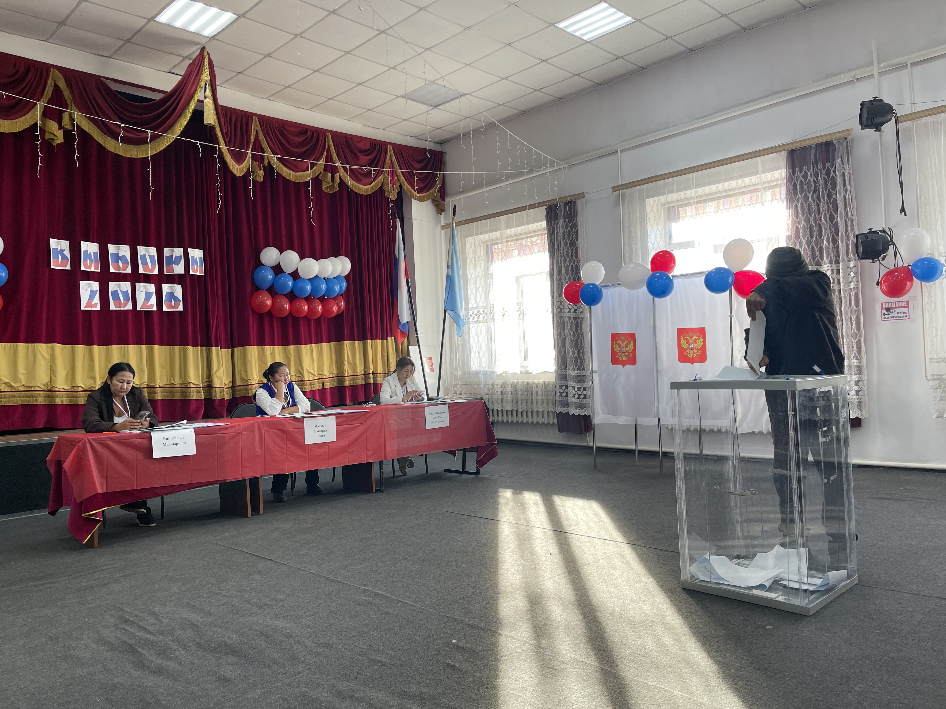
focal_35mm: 25
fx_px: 683
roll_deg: +2.3
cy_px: 354
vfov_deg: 54.9
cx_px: 473
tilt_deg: +1.8
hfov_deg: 69.4
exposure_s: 1/121
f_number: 1.6
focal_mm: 5.1
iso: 64
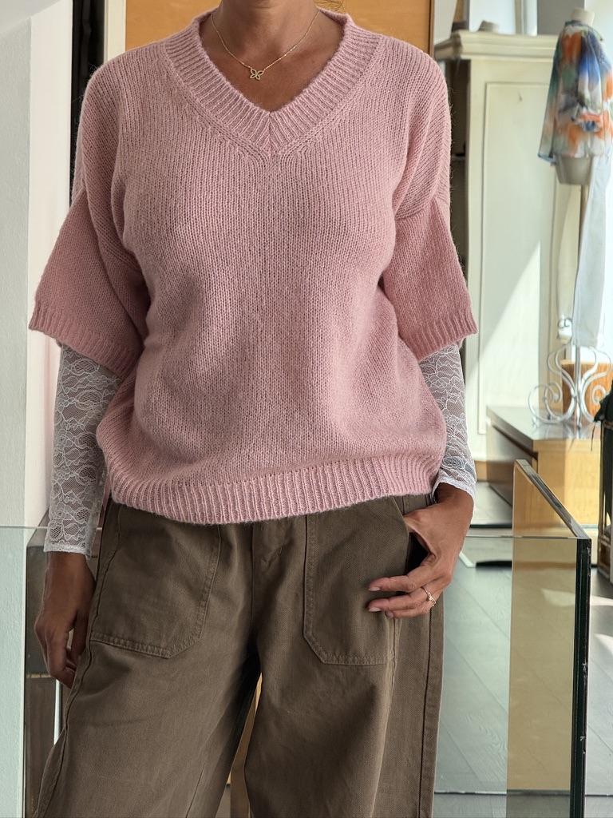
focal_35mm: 120
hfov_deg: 12.3
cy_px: 409
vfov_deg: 16.4
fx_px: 2833
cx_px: 306
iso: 64
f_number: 2.8
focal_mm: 15.66
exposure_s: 1/100
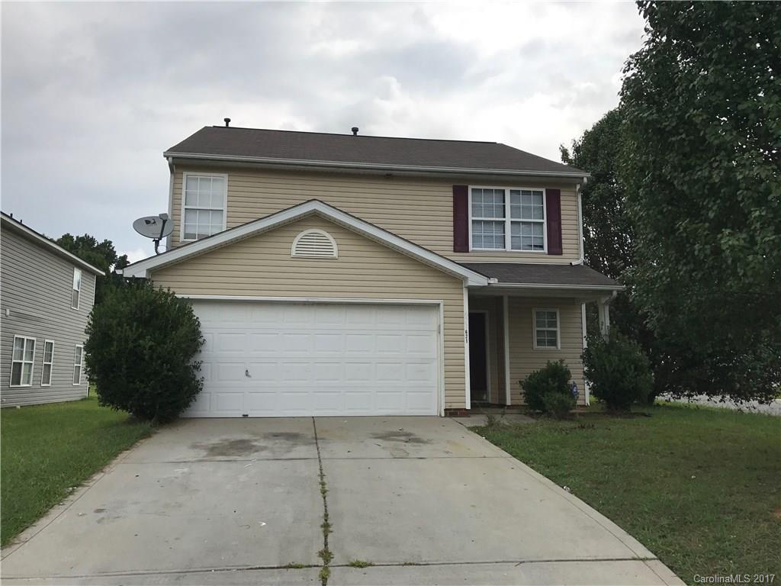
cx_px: 390
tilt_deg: +7.7
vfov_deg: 49.7
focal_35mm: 28
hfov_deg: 63.4
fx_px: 632
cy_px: 293
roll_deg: +0.4
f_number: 1.8
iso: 20
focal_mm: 3.99
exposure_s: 1/3195
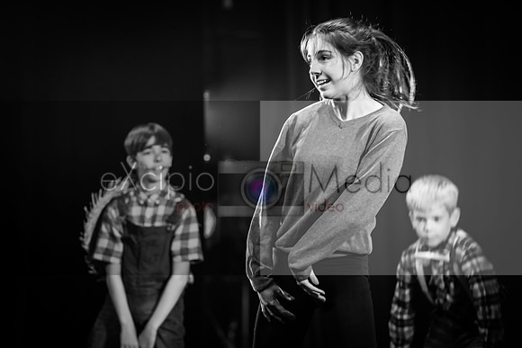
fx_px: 2581
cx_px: 277
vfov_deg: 7.7
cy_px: 184
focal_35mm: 178
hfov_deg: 11.5
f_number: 3.5
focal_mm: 168
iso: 1600
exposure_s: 1/100
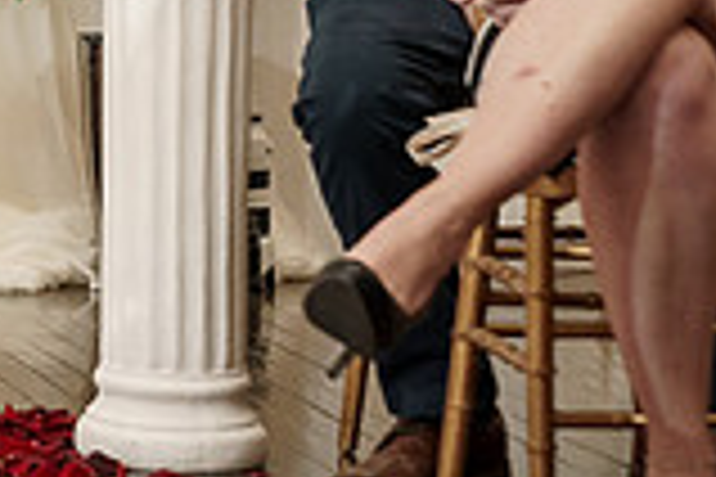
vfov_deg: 5.3
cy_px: -20
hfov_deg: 7.7
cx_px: -531
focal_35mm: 261
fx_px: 5191
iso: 2000
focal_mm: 70
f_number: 4
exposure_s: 1/160
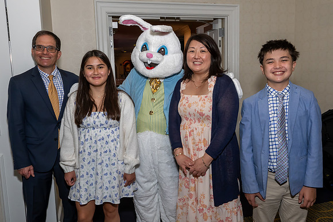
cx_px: 168
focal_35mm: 28
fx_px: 261
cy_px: 105
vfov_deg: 46.0
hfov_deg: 65.0
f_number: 8
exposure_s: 1/250
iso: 640
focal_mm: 17
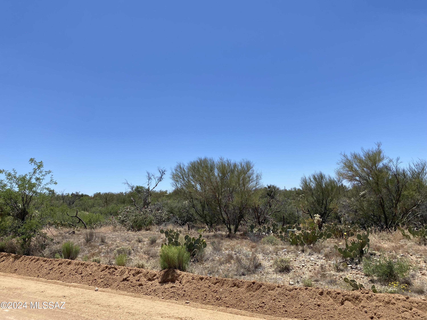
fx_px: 321
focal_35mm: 26
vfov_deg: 53.1
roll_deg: +3.6
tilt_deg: +7.2
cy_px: 160
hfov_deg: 67.3
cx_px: 214
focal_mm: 4.25
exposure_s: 1/3497
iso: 32
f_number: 1.8
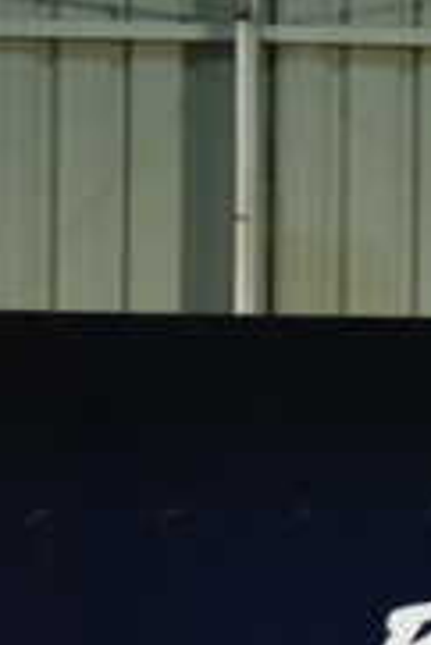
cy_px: 861
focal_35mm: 238
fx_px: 4266
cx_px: 766
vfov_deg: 8.5
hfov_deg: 5.7
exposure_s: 1/800
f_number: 2.8
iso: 3200
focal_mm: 36.2
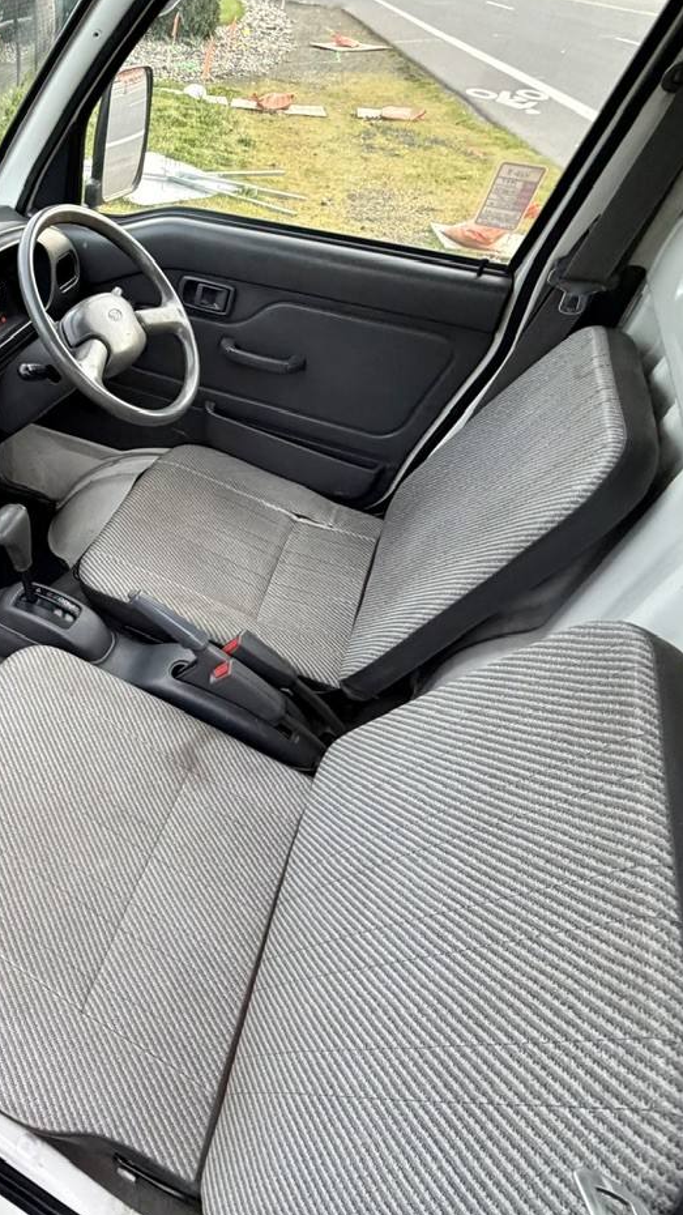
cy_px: 594
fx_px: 676
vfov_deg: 83.8
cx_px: 48
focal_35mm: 21
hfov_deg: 47.3
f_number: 2.2
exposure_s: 1/73
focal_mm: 2.22
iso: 320
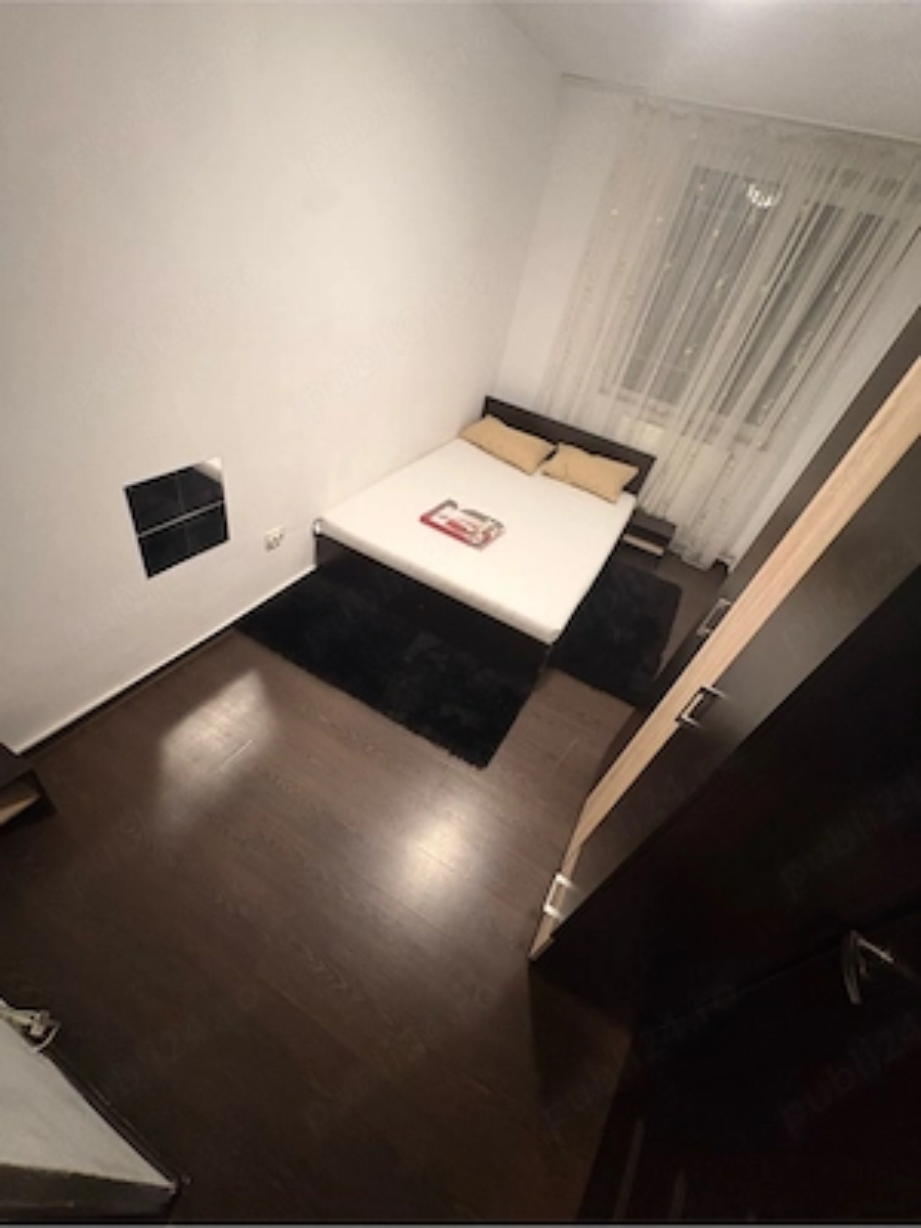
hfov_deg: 85.7
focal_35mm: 14
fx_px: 497
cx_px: 460
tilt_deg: -37.9
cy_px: 614
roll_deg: -14.4
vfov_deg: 102.1
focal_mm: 2.22
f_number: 2.2
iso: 640
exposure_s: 1/33
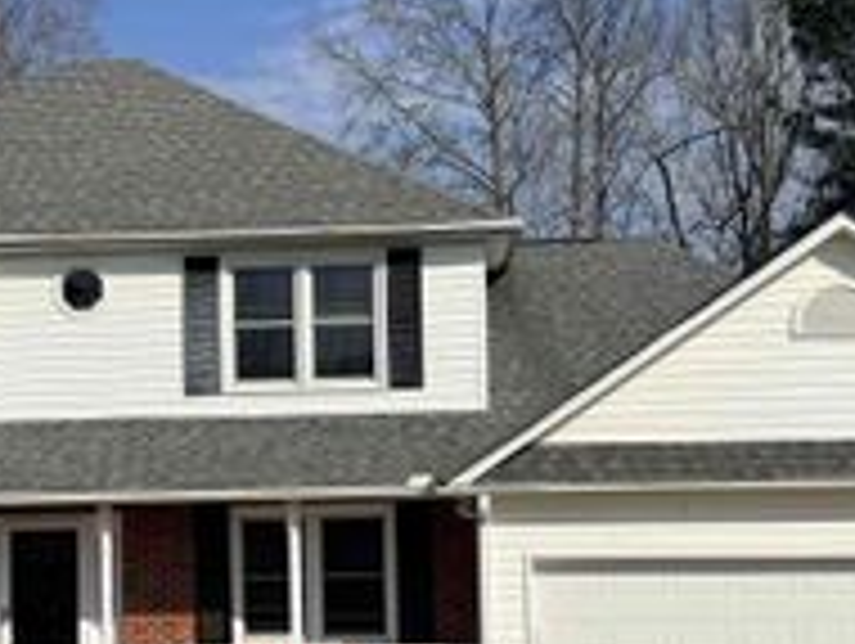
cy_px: 399
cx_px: 302
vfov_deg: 23.3
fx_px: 1558
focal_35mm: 63
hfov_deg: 30.5
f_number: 1.78
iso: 80
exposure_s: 1/10309
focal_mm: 6.76
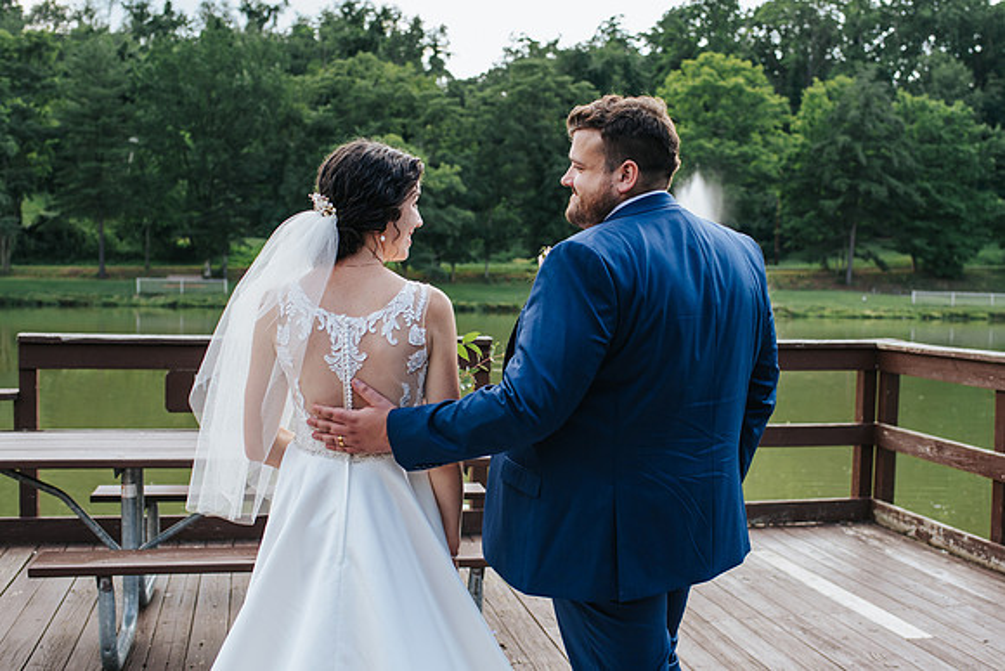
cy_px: 338
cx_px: 522
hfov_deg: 46.4
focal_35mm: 42
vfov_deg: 32.0
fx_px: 1171
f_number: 3.2
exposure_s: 1/800
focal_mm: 35
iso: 320
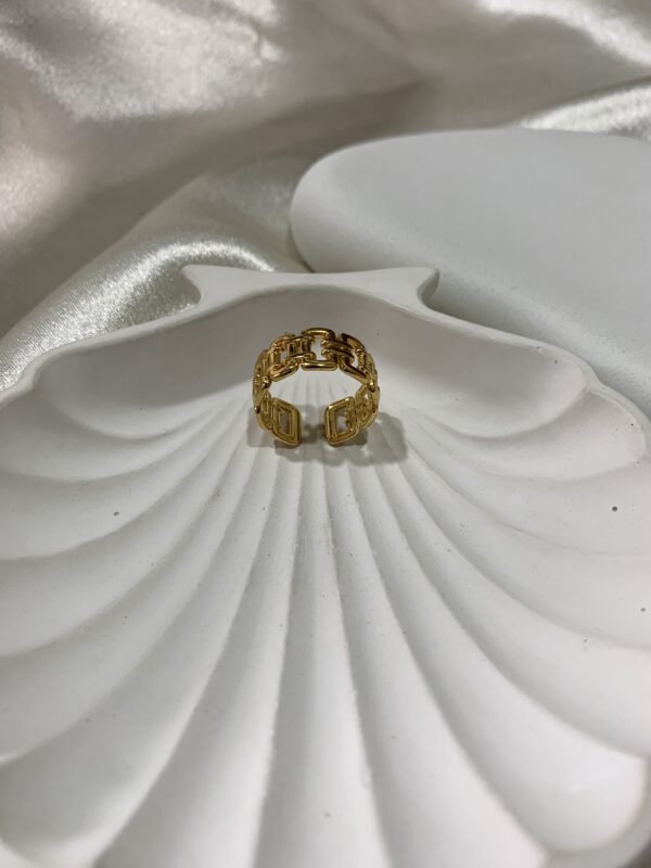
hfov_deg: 53.1
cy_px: 434
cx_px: 326
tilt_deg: -51.1
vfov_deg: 67.3
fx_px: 652
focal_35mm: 26
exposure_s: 1/100
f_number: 1.8
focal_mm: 4.25
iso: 80
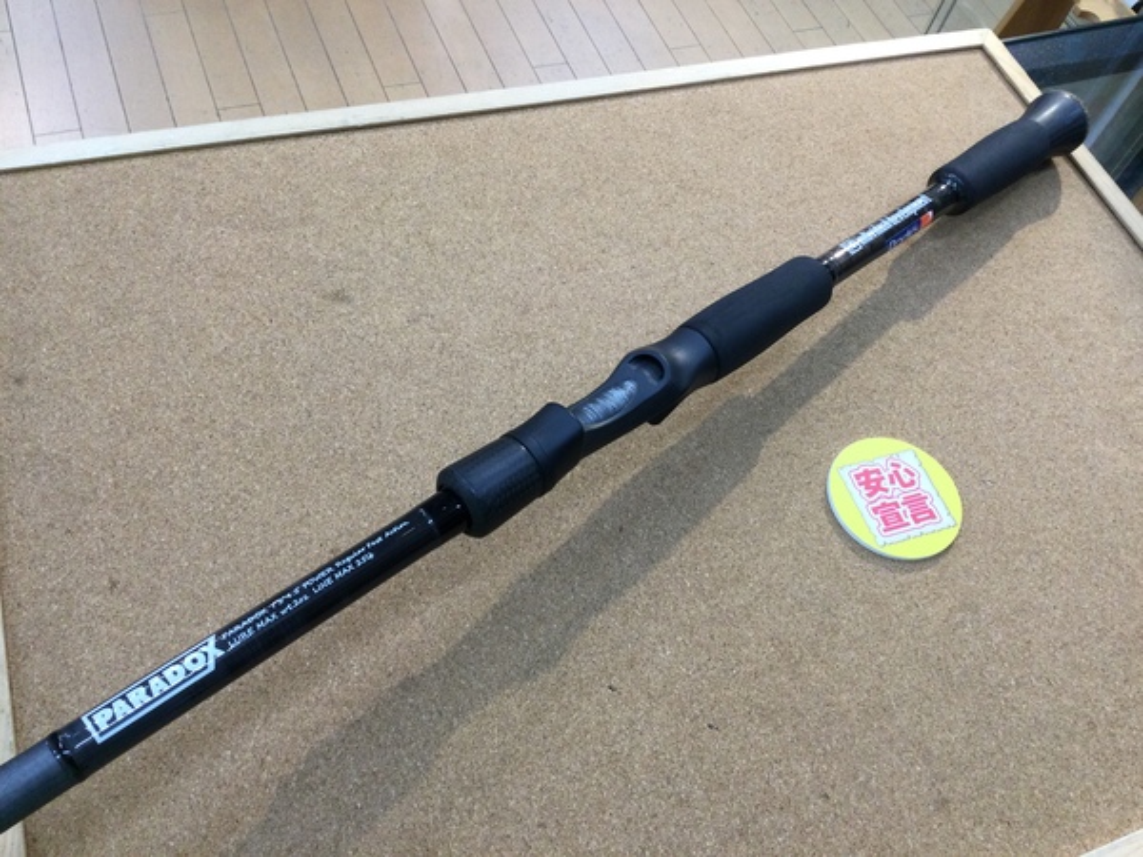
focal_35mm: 31
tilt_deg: -57.9
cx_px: 572
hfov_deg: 58.4
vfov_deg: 45.4
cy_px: 428
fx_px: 1024
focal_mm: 3.3
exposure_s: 1/30
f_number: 2.4
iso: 32
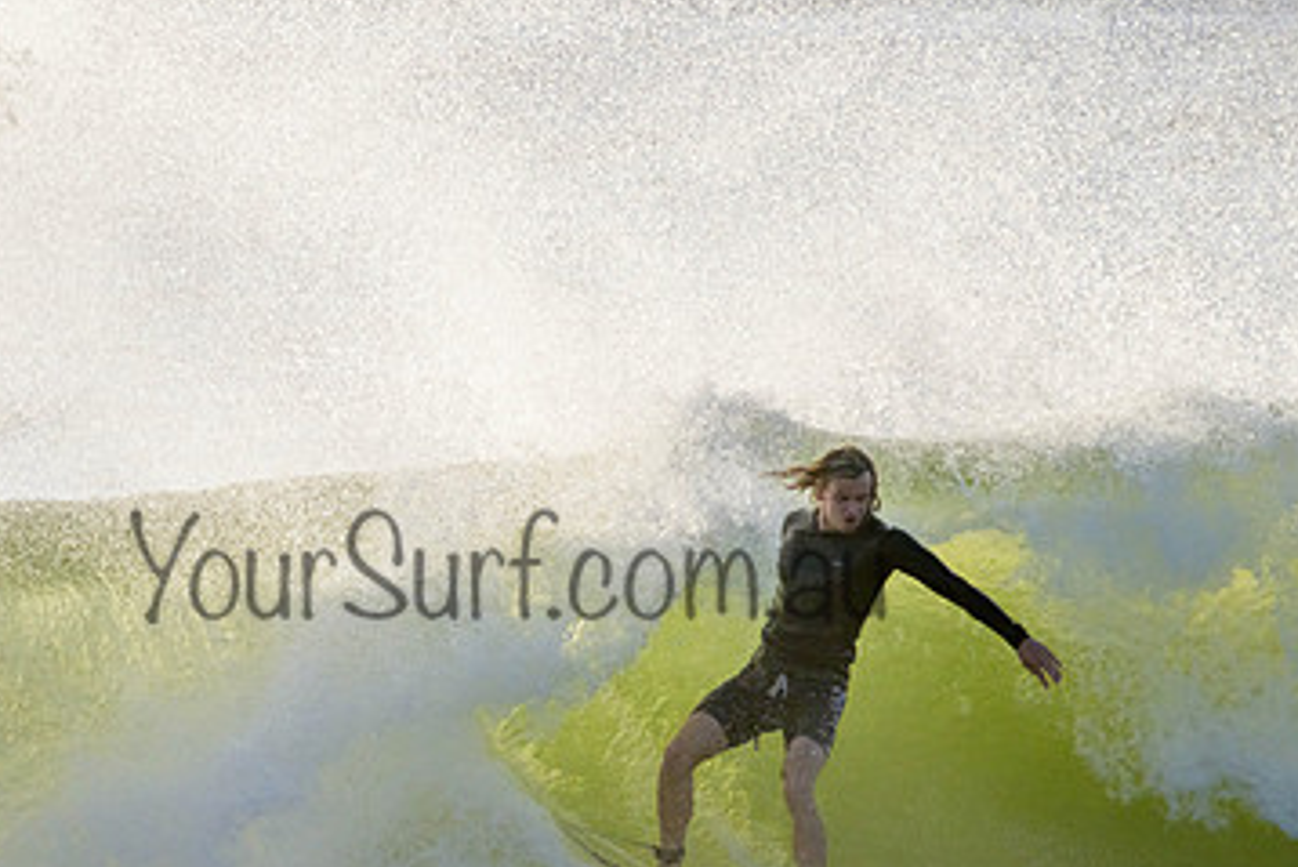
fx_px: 46744
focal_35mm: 1296
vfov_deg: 1.1
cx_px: 504
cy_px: 535
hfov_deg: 1.6
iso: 900
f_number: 11
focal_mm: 800
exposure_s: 1/2000
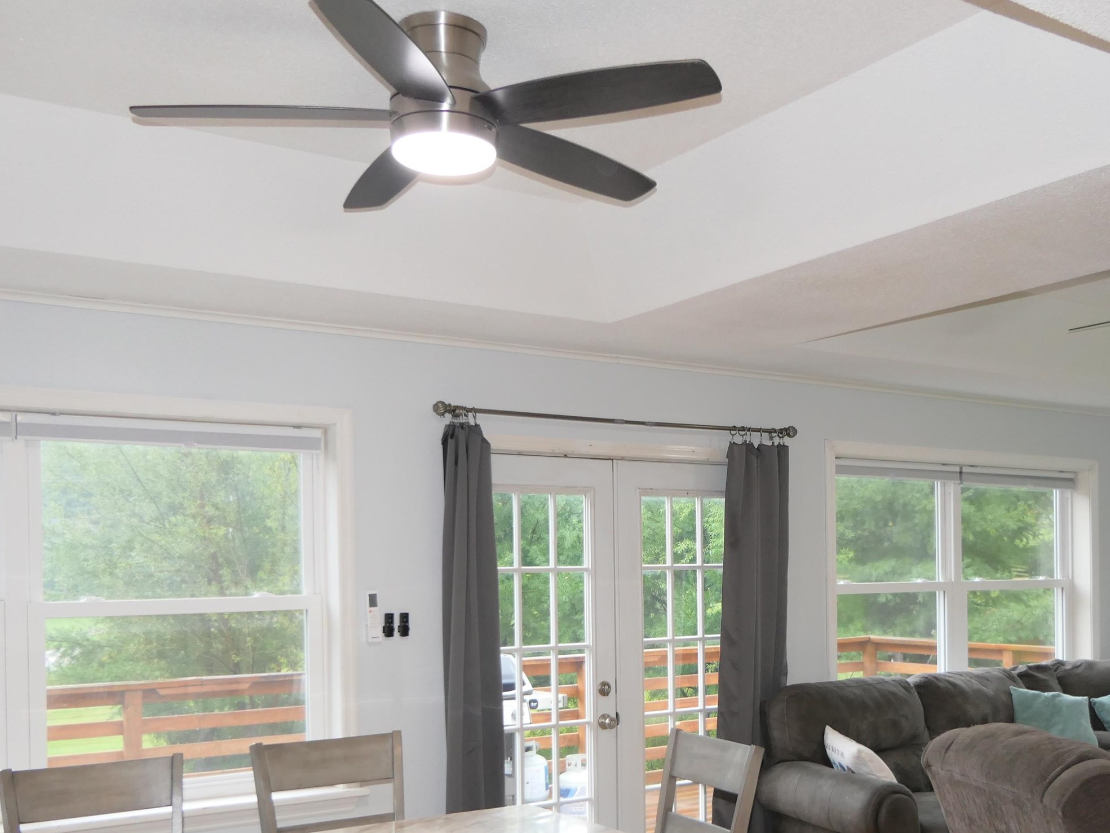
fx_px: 1154
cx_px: 678
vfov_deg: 39.1
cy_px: 570
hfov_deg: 50.9
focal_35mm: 36
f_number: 2.8
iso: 400
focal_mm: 8.8
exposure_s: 1/60
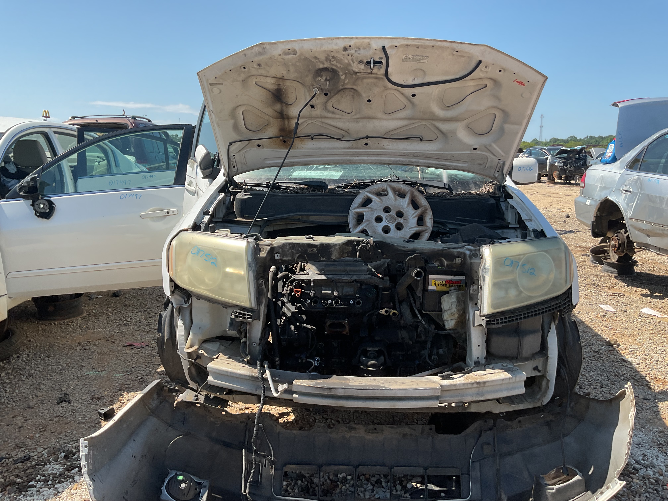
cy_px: 250
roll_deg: +0.2
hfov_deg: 61.7
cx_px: 334
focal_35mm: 29
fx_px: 560
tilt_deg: -10.8
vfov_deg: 48.2
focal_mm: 3
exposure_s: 1/997
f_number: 1.8
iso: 16
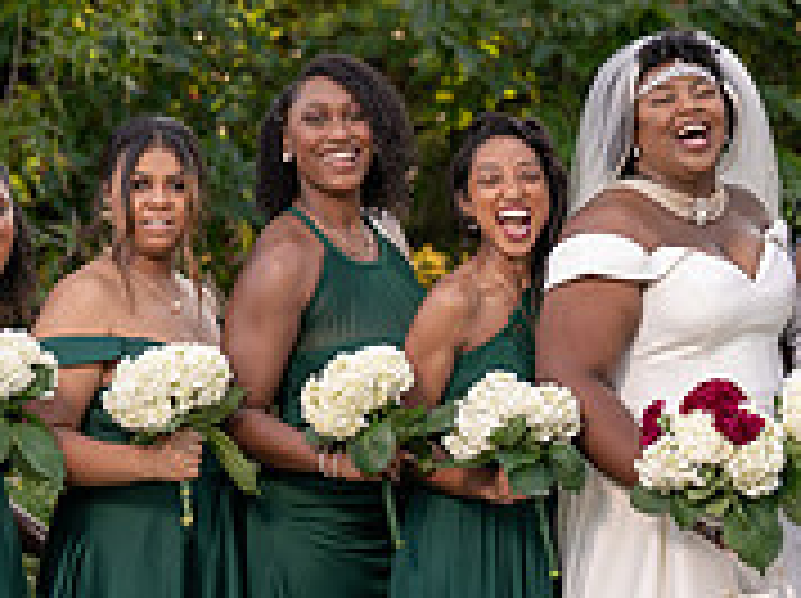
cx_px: 770
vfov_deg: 3.4
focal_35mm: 441
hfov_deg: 4.5
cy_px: 466
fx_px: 10191
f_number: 4
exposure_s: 1/200
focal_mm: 137
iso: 160
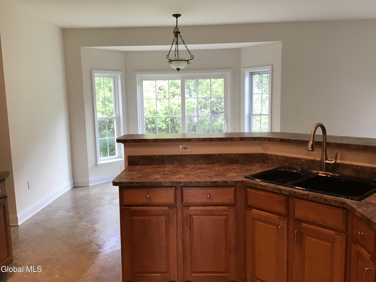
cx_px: 188
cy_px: 141
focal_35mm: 31
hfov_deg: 58.4
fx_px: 337
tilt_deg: -7.2
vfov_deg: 45.4
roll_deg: -0.1
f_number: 2.4
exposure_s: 1/30
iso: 64
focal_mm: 3.3
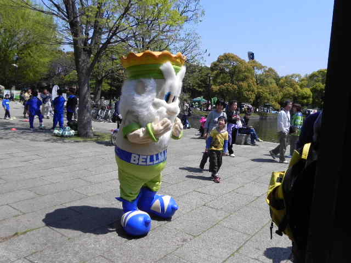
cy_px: 132
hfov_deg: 61.7
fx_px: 294
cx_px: 176
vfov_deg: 48.2
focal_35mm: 29
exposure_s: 1/470
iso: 160
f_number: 7.1
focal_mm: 5.2
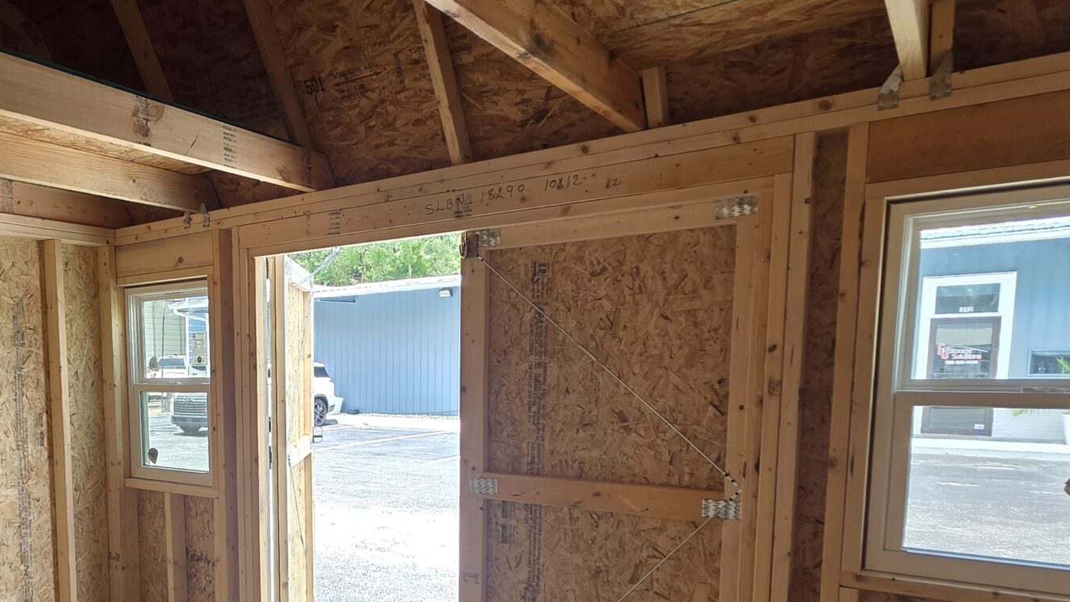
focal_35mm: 27
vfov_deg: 41.6
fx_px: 766
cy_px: 454
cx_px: 259
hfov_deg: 65.3
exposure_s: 1/120
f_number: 1.9
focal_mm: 2.2
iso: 40
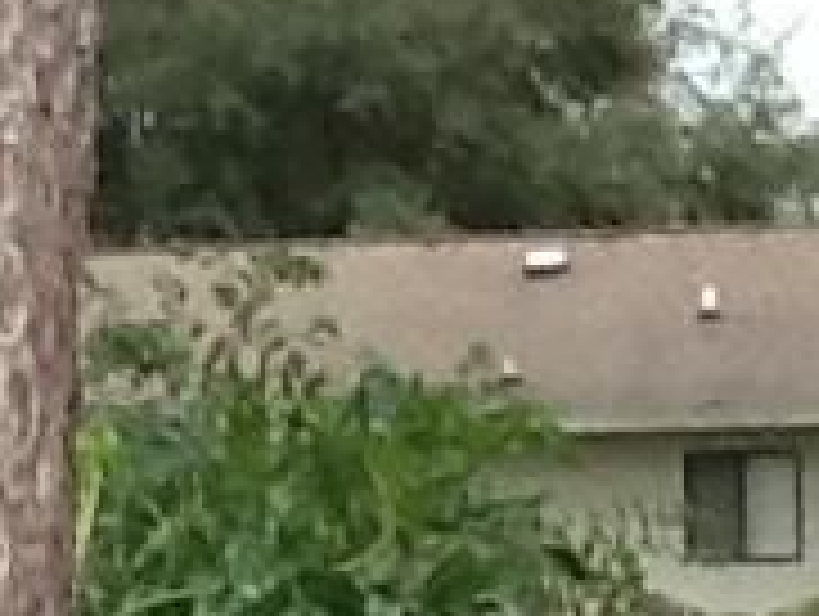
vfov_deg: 6.3
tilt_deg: -6.0
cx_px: -540
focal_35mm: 232
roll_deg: -0.2
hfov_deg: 8.3
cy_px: 1084
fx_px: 5496
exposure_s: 1/120
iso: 40
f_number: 2.4
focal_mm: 2.03
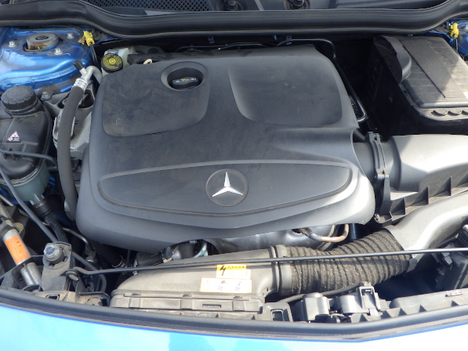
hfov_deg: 60.0
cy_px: 166
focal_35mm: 30
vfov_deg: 46.8
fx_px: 406
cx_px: 234
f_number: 3.5
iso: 125
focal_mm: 5
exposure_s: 1/160
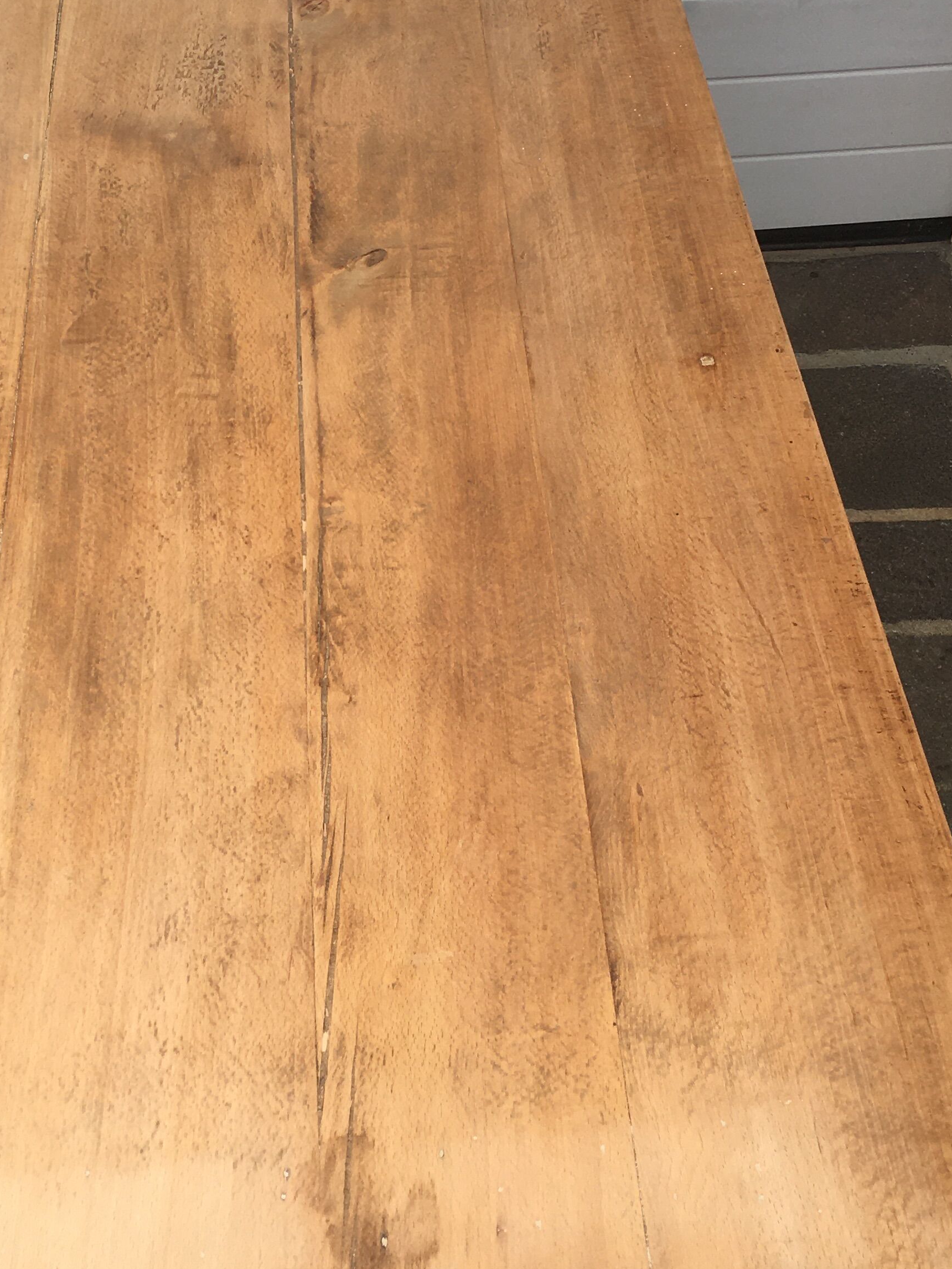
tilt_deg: -49.3
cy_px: 465
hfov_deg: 28.4
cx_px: 320
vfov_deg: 37.2
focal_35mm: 51
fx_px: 1870
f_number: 2.2
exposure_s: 1/411
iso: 25
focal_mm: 4.15
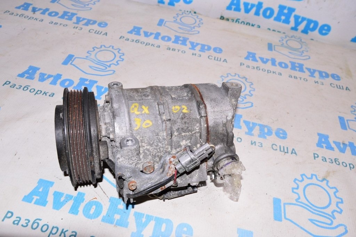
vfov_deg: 43.5
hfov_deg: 62.0
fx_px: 296
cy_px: 118
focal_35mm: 30
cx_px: 178
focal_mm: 20
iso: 1600
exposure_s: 1/200
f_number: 8
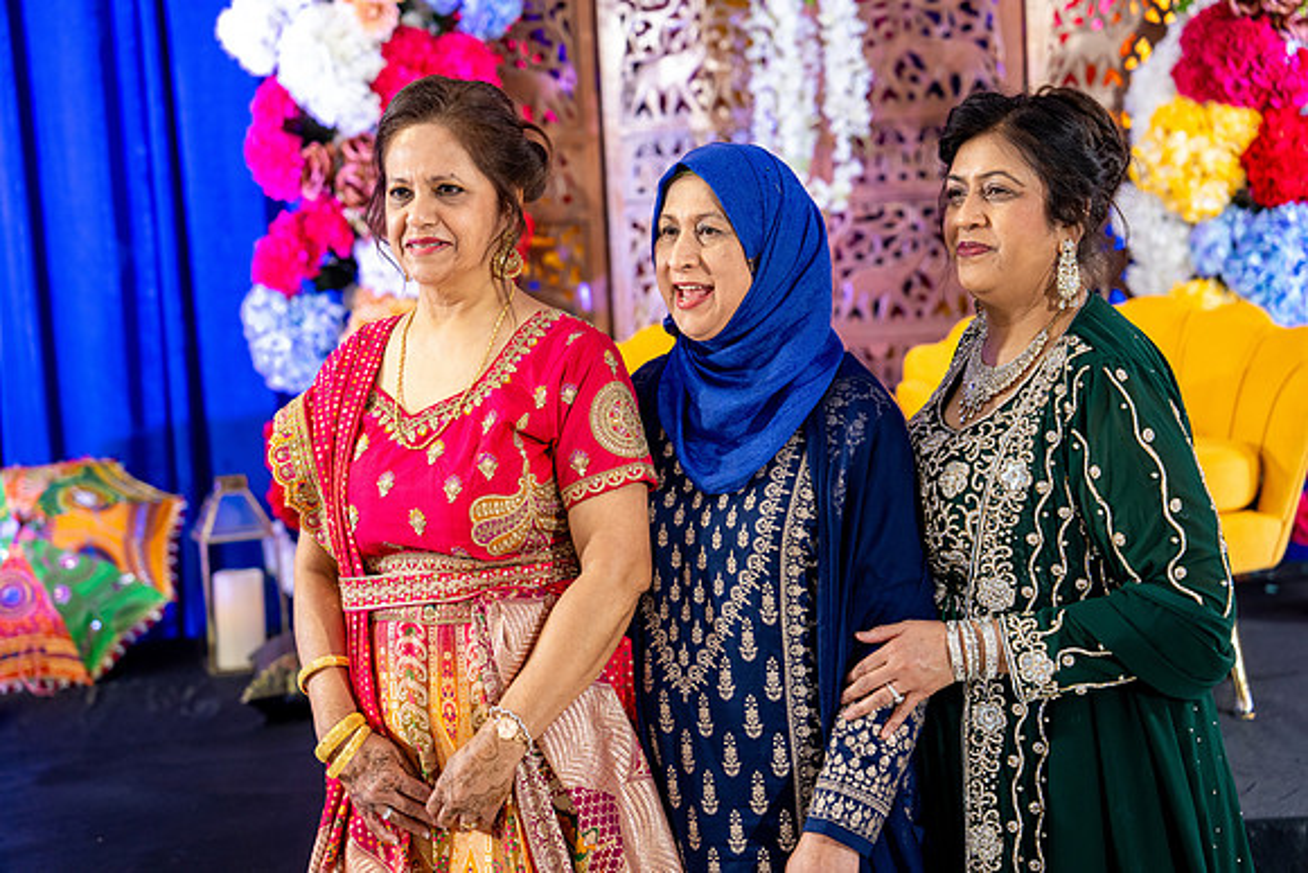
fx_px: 2544
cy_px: 436
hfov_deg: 28.8
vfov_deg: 19.5
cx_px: 654
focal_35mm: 70
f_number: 2.8
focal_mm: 70
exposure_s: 1/125
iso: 2000
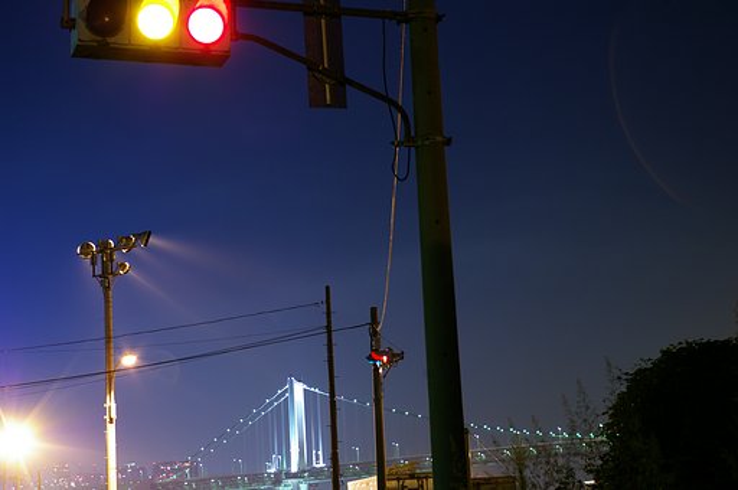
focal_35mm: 82
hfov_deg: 24.6
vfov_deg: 16.5
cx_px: 369
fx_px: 1689
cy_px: 245
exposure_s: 6
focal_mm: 55
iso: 200
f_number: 8
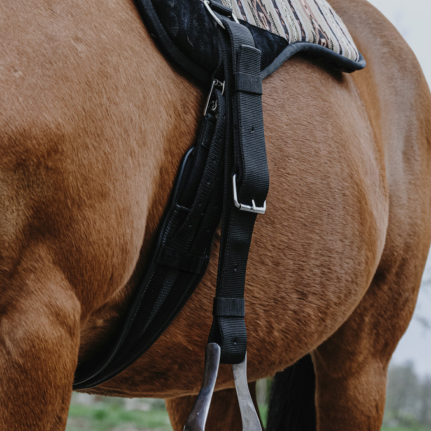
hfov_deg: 12.9
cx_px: 216
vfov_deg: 12.9
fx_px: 1902
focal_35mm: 135
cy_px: 291
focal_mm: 70
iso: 1250
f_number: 5.6
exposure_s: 1/500
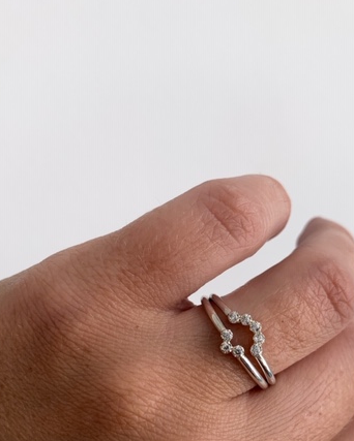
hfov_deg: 39.2
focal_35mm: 38
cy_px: 302
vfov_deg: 47.0
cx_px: 183
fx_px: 497
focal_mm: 4.25
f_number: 1.8
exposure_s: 1/232
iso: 25
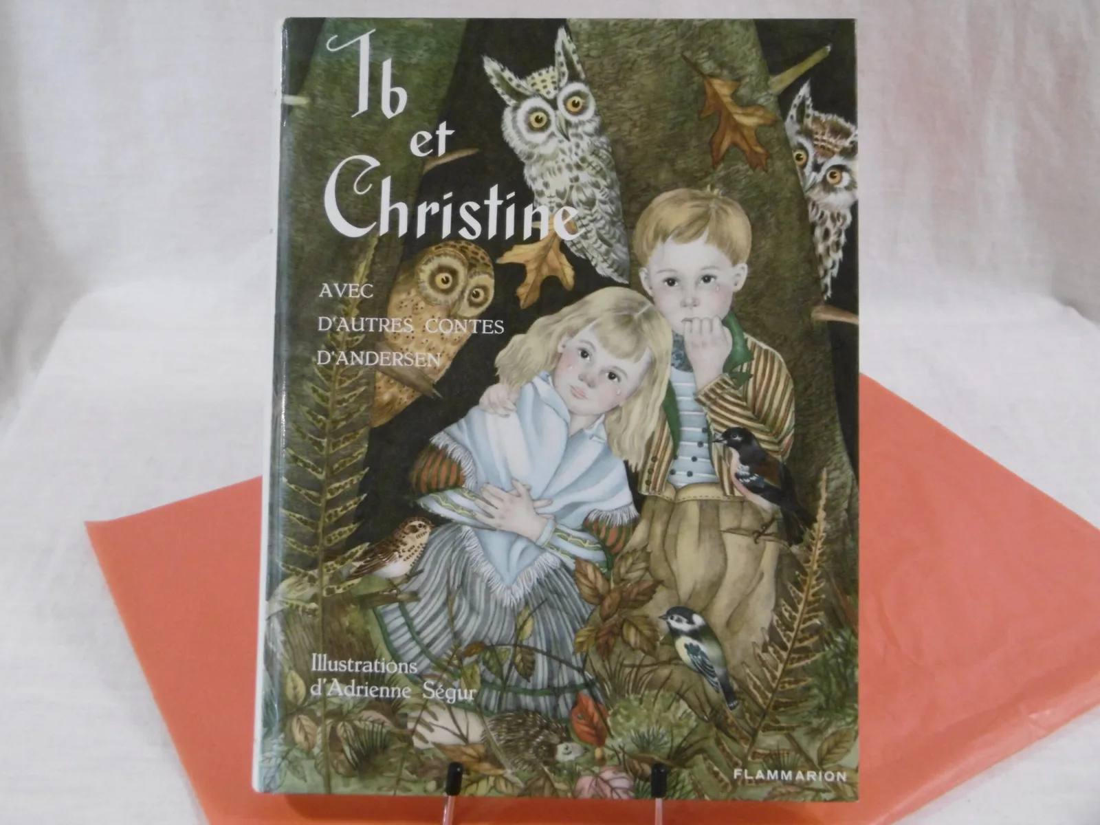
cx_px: 550
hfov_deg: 49.0
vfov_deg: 37.7
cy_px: 412
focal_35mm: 38
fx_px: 1208
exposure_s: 1/40
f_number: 3.7
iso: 400
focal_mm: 6.8
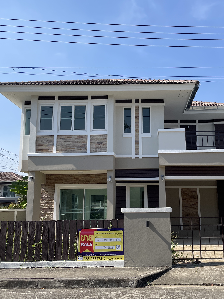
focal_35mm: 35
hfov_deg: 40.4
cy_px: 151
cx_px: 143
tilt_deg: +9.7
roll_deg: +0.3
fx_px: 302
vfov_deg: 52.6
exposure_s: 1/2817
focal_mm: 4.2
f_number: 1.6
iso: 32
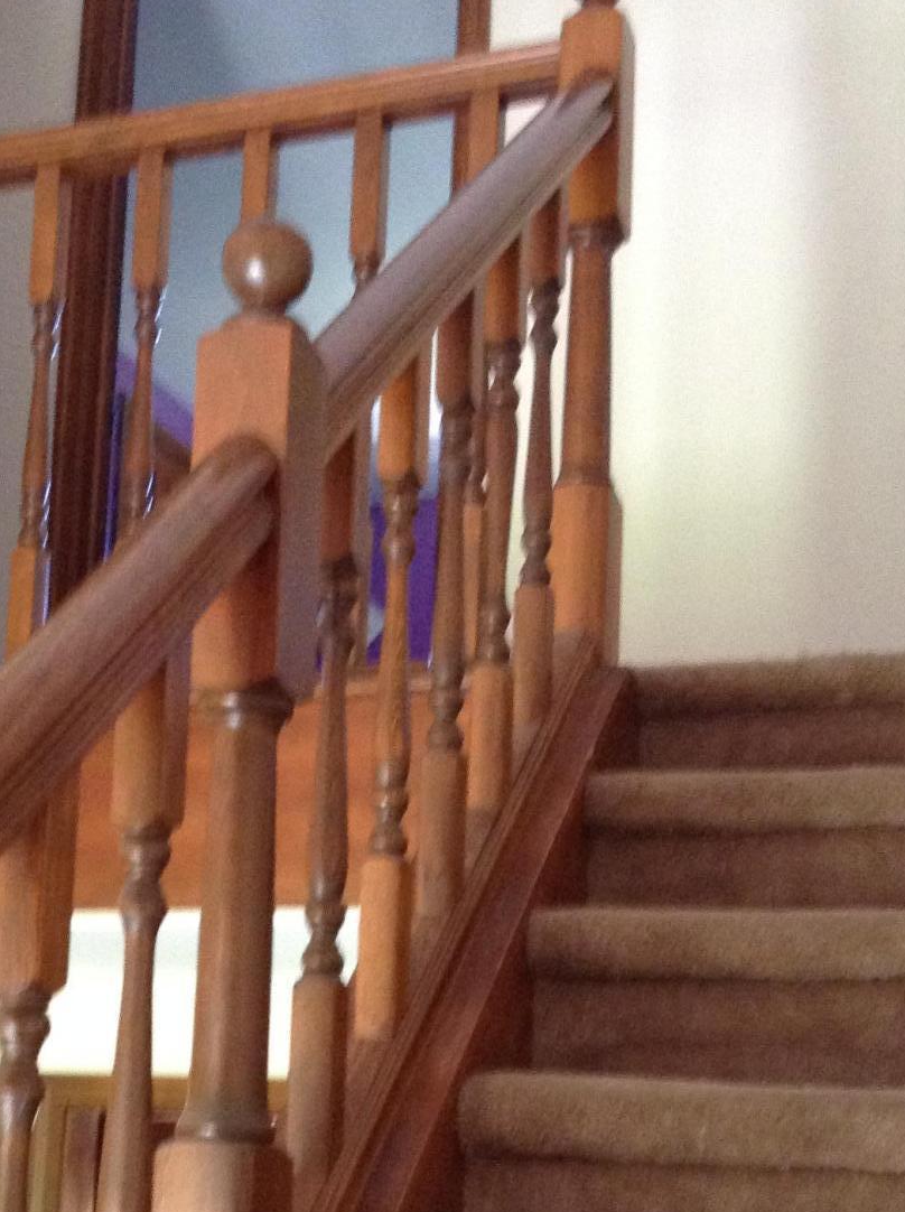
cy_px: 878
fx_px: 2132
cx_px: 315
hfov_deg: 23.9
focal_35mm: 61
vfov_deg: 31.3
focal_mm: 3.3
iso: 250
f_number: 2.4
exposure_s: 1/20
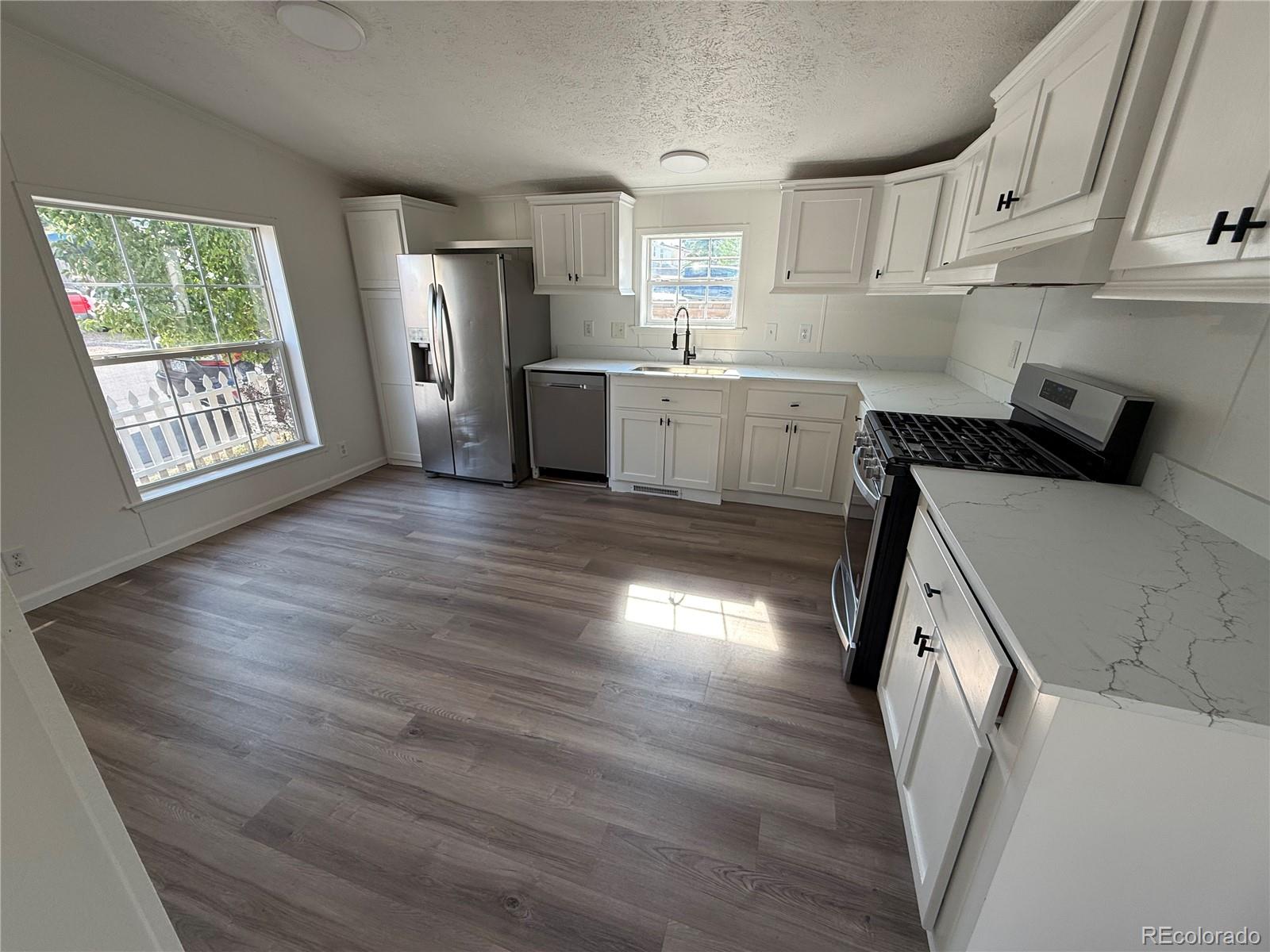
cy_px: 476
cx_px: 635
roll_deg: -0.8
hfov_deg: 102.1
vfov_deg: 85.7
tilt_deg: -20.2
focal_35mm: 14
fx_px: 514
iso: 64
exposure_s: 1/99
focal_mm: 2.22
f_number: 2.2
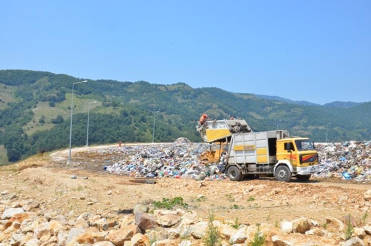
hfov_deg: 51.4
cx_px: 186
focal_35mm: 38
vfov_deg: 35.3
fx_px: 386
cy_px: 123
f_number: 25
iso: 1000
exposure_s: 1/250
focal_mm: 25
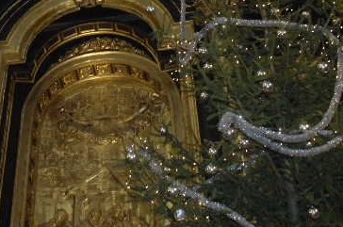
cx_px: 65
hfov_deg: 29.8
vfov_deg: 19.8
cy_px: -12
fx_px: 627
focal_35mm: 66
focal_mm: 20
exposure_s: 1/60
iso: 640
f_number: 3.5
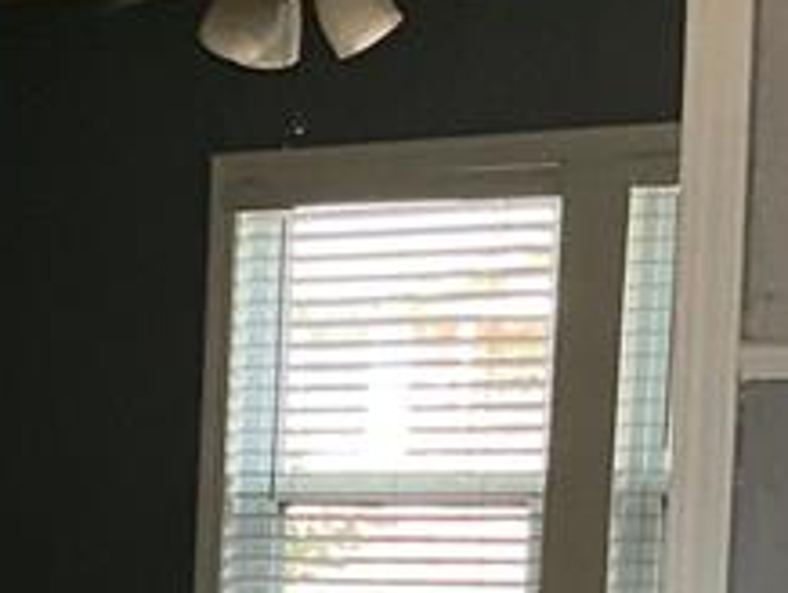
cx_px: -846
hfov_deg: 12.5
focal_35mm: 136
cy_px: 890
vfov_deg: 10.5
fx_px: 3099
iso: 125
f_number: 1.8
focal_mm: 3
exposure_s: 1/60
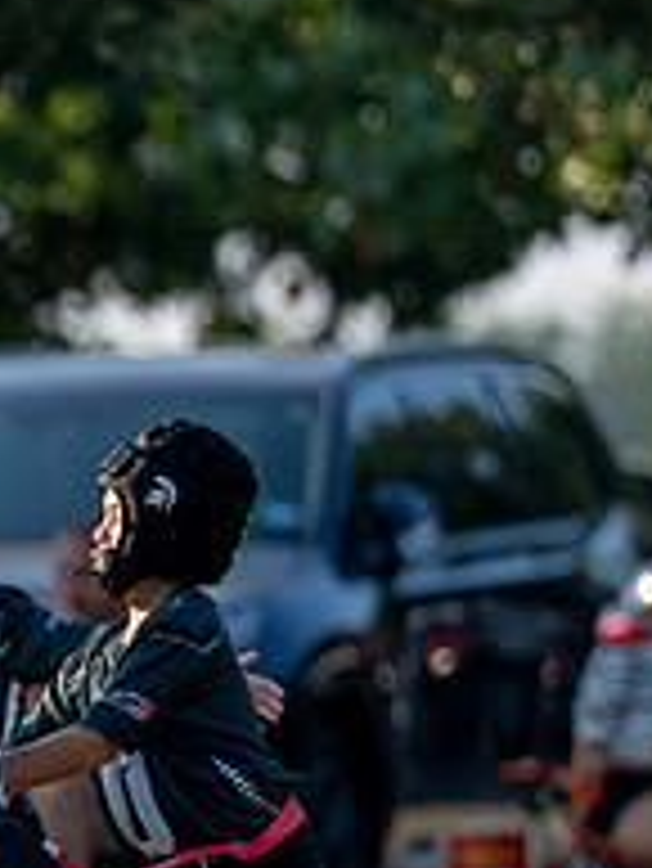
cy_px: 857
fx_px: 30504
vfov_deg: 1.6
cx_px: -901
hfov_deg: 1.2
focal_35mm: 1216
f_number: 2.8
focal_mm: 200
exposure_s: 1/2000
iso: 200
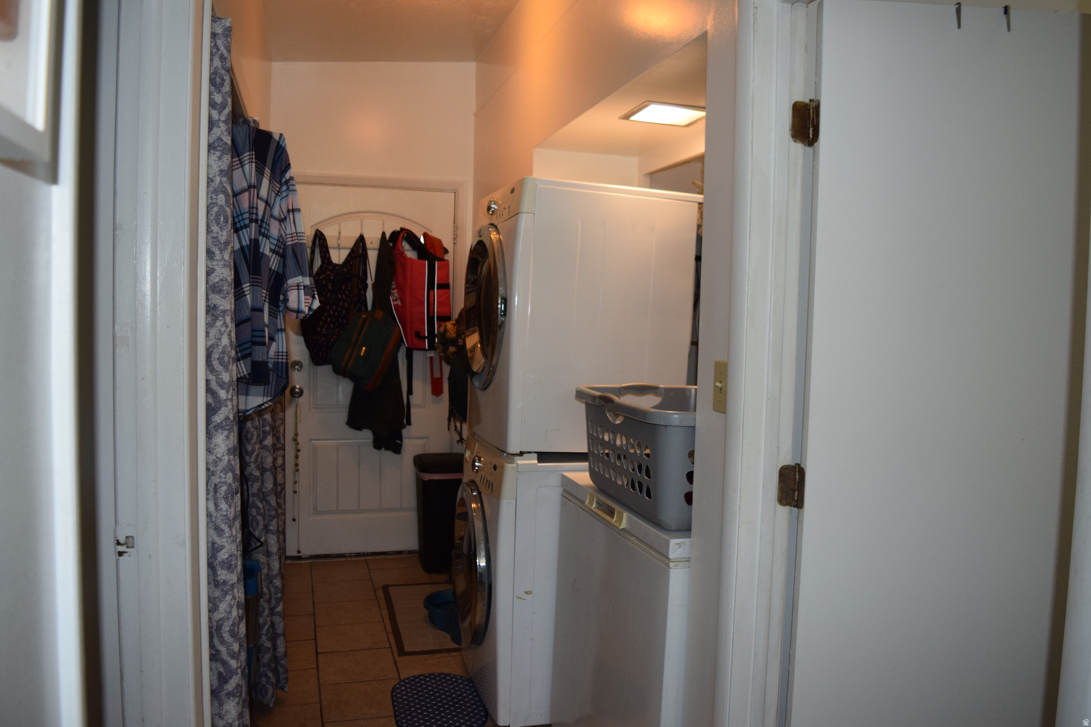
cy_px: 364
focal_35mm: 27
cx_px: 546
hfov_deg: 67.4
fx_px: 818
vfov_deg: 47.9
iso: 800
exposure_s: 1/60
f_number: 3.5
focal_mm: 18
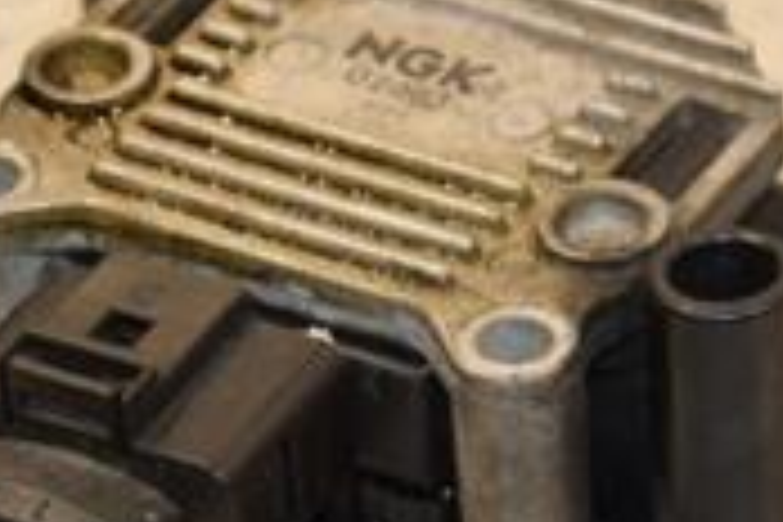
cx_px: 356
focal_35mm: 476
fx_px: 10352
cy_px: 297
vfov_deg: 2.9
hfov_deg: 4.3
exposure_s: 1/200
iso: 800
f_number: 6.3
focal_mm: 92
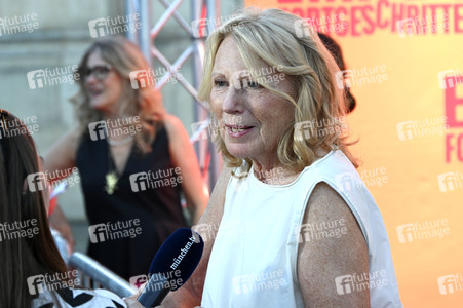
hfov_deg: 17.1
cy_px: 154
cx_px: 232
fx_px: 1542
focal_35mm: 120
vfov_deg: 11.4
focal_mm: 120
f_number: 6.3
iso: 2000
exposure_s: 1/160
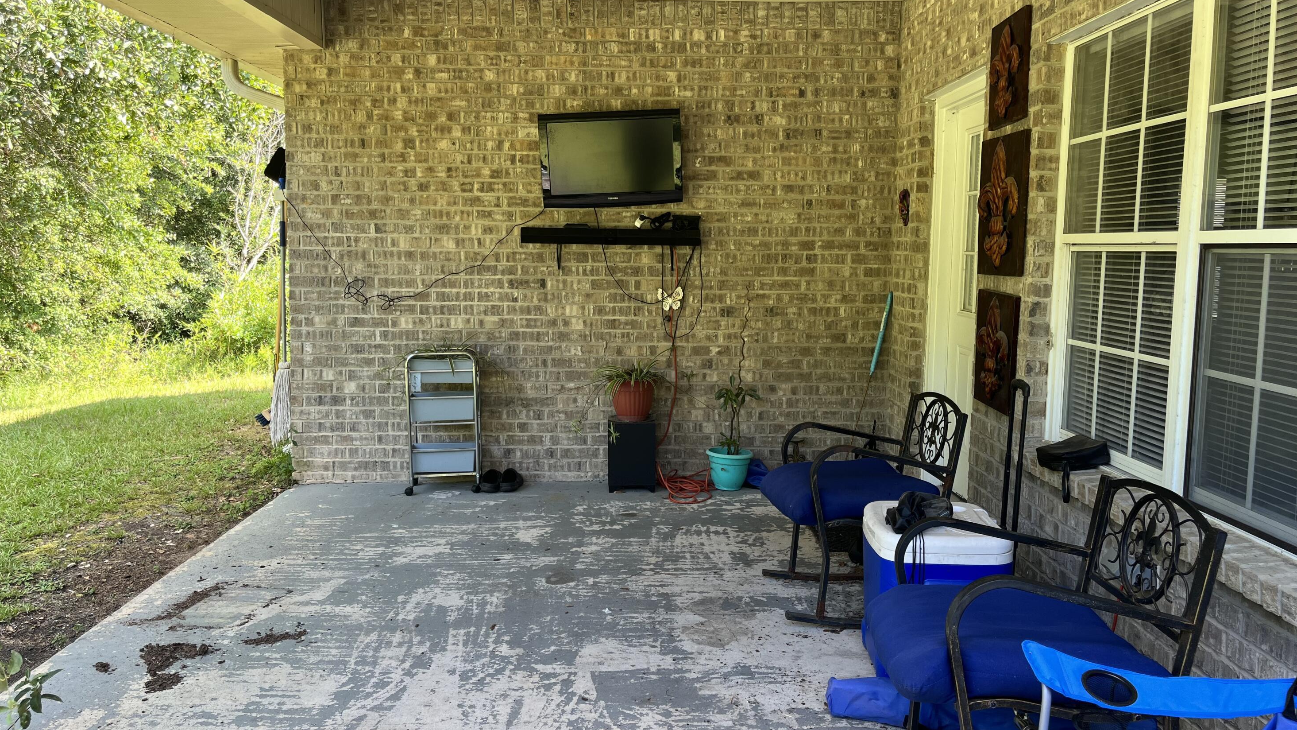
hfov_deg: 66.1
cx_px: 648
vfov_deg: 40.2
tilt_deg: -5.6
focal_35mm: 29
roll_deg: -0.8
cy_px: 346
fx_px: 997
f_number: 1.6
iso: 40
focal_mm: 5.1
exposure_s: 1/122
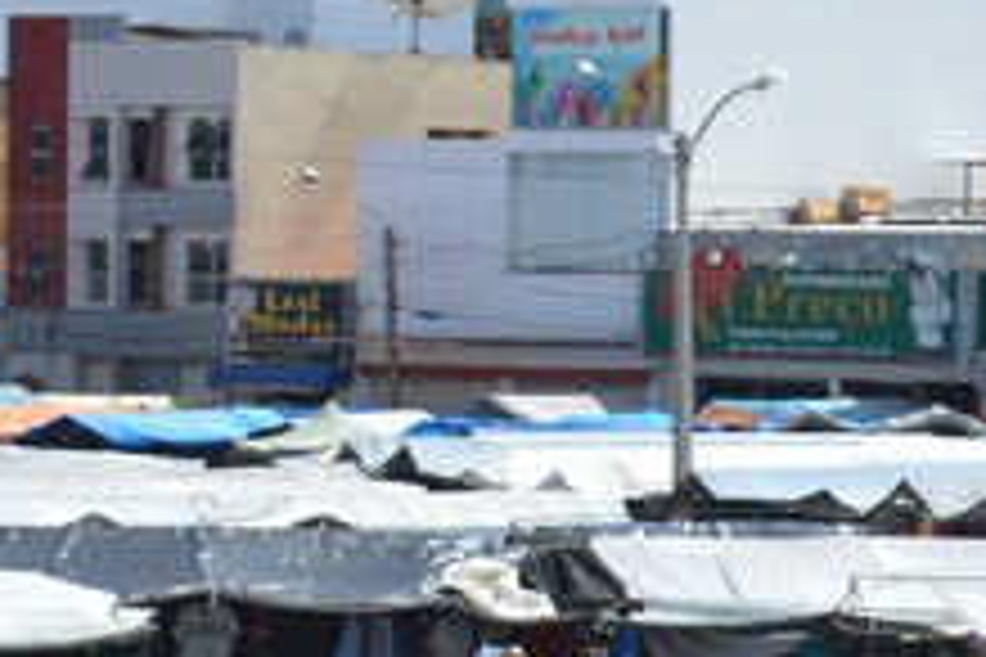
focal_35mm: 168
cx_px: 1760
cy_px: 362
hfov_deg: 11.4
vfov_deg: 8.2
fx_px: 4601
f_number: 9
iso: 100
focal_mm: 24
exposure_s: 1/320
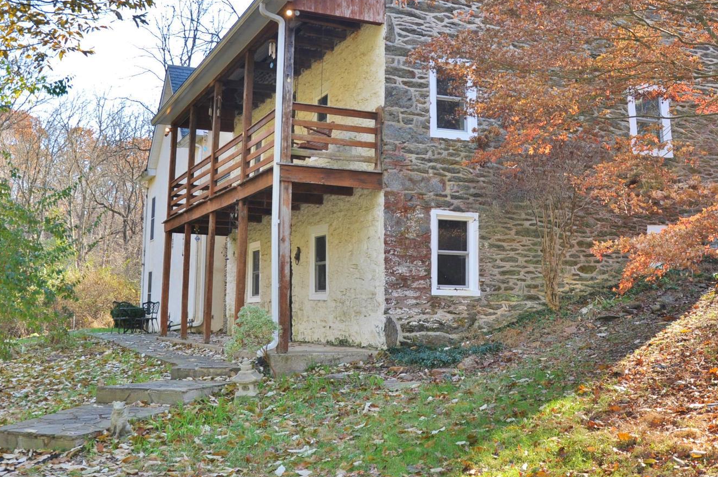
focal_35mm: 42
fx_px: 836
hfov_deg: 46.4
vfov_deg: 31.4
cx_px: 317
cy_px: 136
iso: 200
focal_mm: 18
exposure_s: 1/200
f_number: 4.8
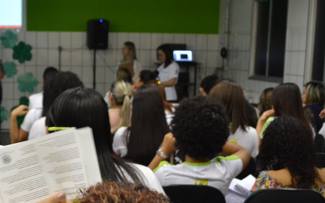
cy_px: 158
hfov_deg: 32.5
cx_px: 60
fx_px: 540
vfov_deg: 21.1
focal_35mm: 61
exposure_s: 1/60
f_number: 3.5
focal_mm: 18
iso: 1600
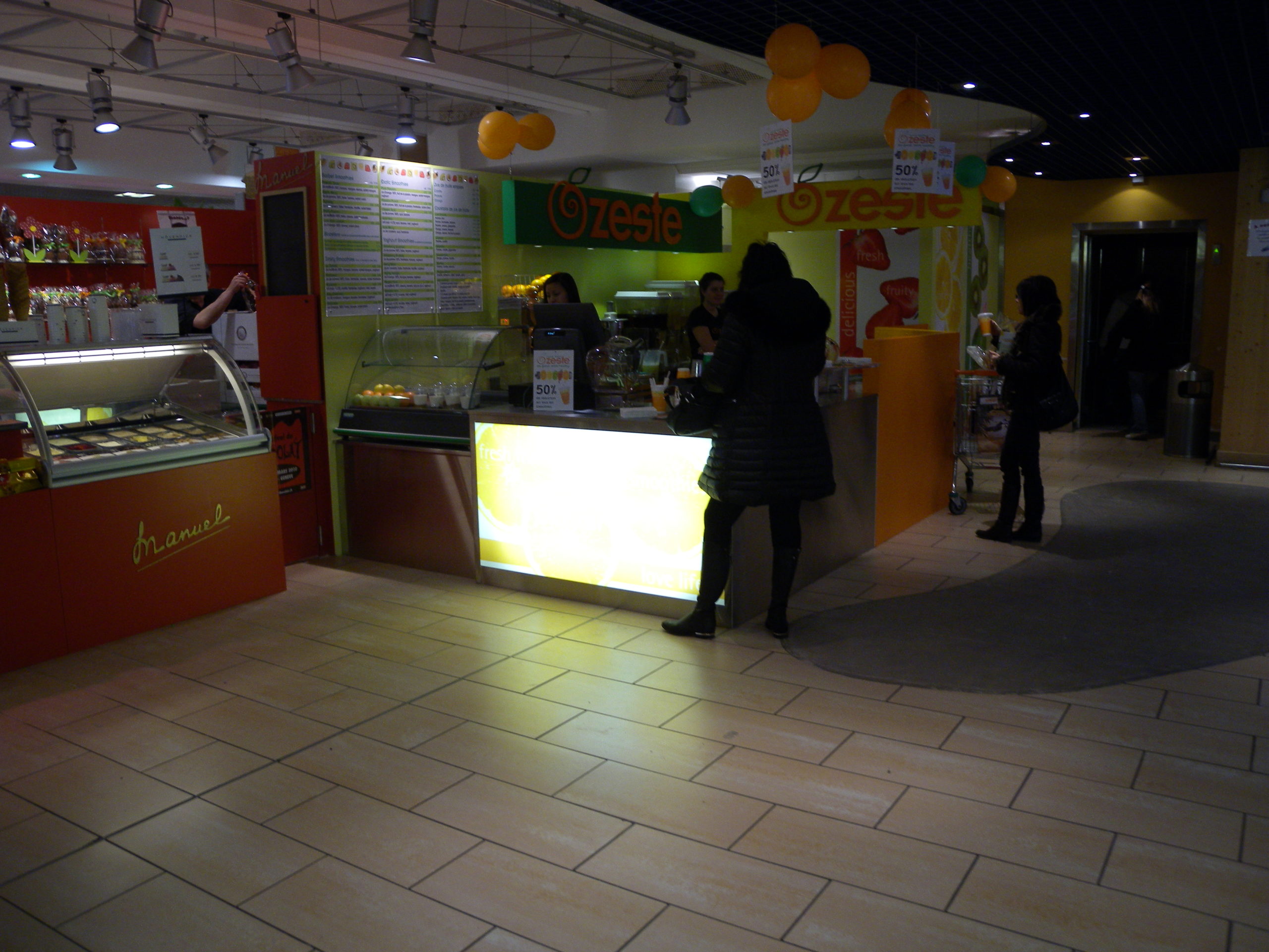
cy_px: 476
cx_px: 634
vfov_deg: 49.7
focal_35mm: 28
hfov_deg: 63.4
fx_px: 1026
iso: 158
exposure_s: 1/67.2
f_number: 2.7
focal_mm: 6
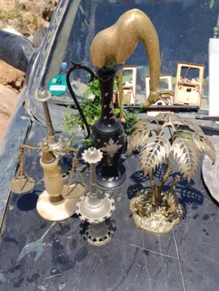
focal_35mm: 46
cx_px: 110
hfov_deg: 31.6
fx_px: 387
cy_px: 146
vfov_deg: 41.2
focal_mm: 6.14
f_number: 1.6
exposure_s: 1/592
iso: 50
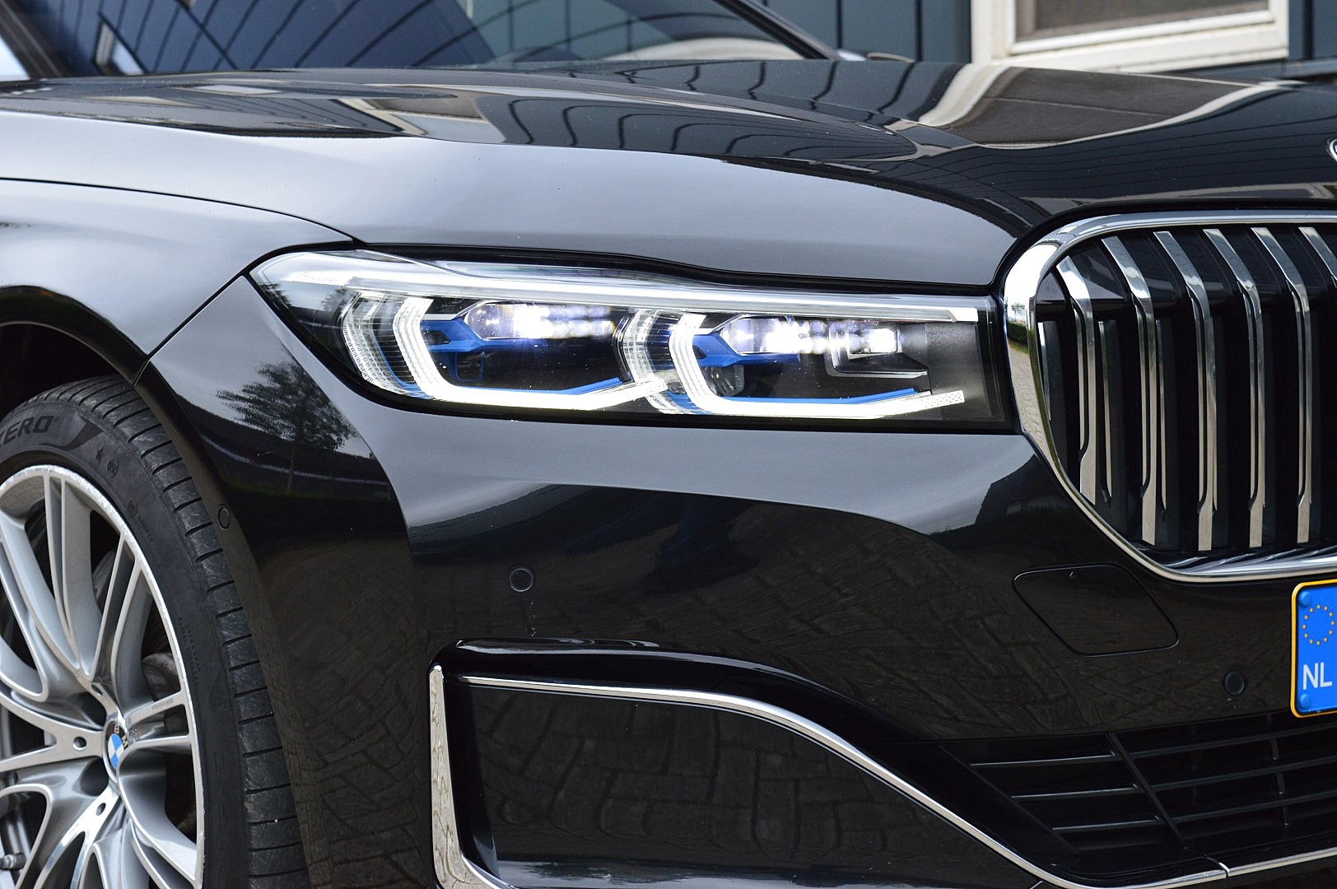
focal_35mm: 72
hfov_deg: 28.1
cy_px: 444
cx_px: 668
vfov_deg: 18.9
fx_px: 2672
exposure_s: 1/100
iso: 400
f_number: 9
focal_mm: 48
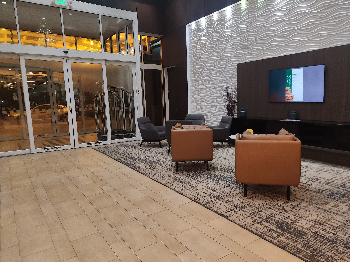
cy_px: 134
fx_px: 253
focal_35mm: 25
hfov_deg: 69.3
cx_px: 188
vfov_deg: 54.9
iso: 125
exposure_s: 1/24
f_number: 1.8
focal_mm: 5.4
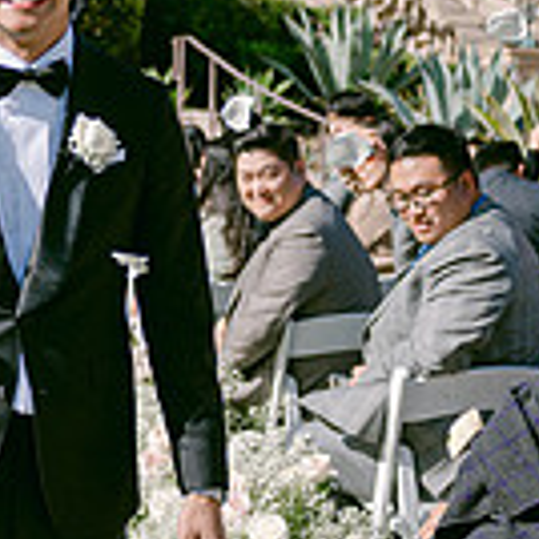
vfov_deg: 16.2
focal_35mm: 106
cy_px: 36
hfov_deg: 16.1
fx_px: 1867
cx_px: -4
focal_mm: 28
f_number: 2.8
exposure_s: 1/2500
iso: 100
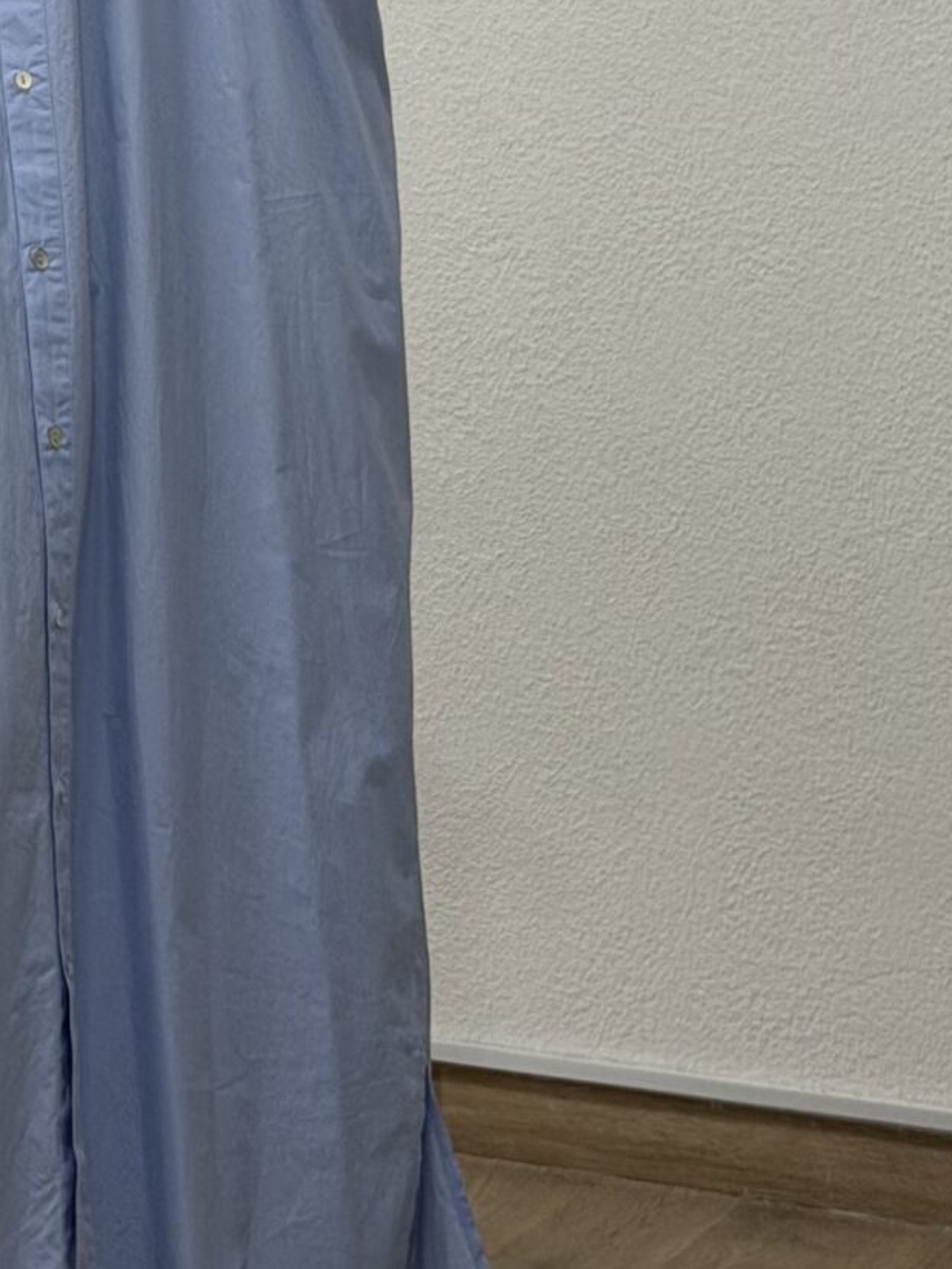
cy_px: -80
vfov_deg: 13.0
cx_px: -149
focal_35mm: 149
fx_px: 5462
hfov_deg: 9.8
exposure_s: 1/100
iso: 80
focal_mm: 6.76
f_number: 1.78
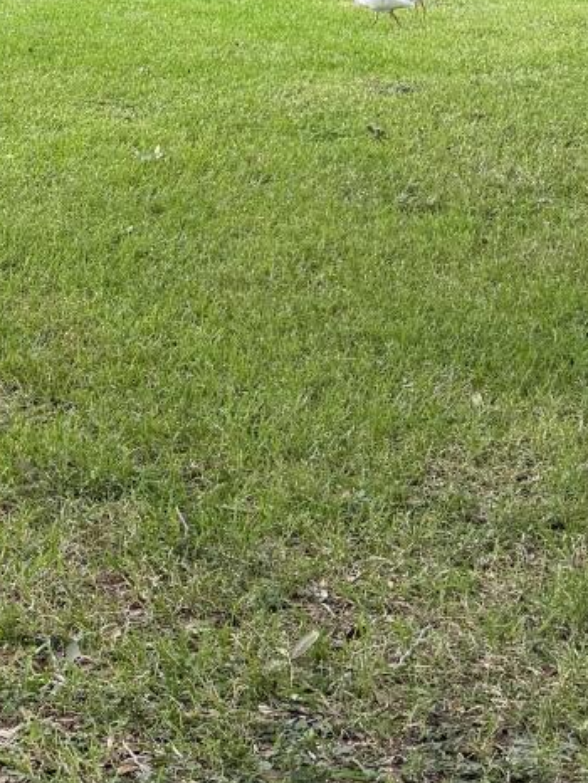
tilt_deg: -9.6
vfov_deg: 18.9
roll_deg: -0.6
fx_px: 2331
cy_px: 160
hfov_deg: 14.2
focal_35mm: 103
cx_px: 27
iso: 100
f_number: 1.78
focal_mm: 6.76
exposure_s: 1/920
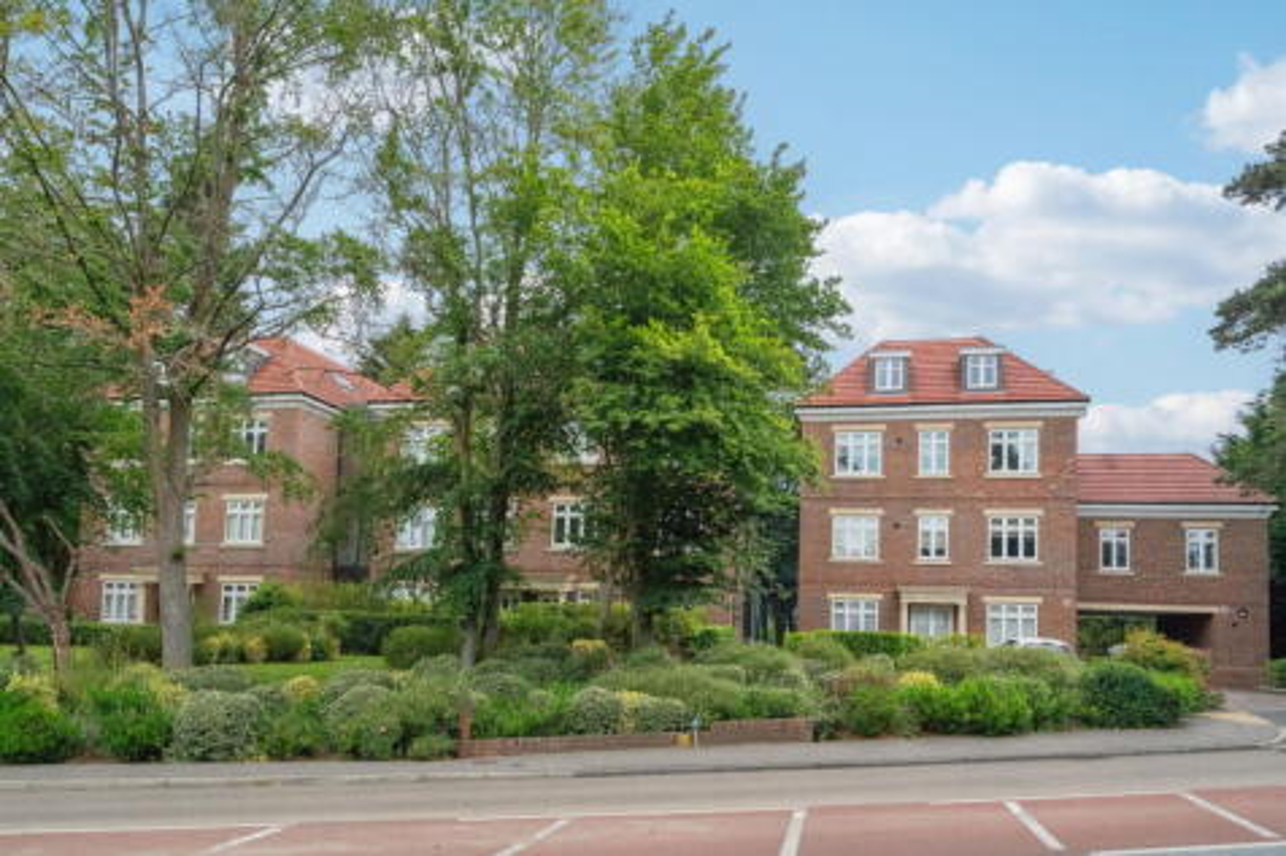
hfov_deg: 78.6
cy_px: 428
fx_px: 786
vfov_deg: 57.2
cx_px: 643
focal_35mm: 22
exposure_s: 1/1600
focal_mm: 22
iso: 6400
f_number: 10
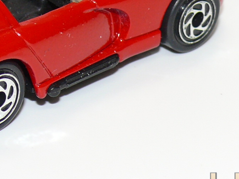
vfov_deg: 6.1
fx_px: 1685
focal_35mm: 244
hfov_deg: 8.1
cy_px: 13
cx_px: 16
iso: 100
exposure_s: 1/30
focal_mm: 13.3
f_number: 4
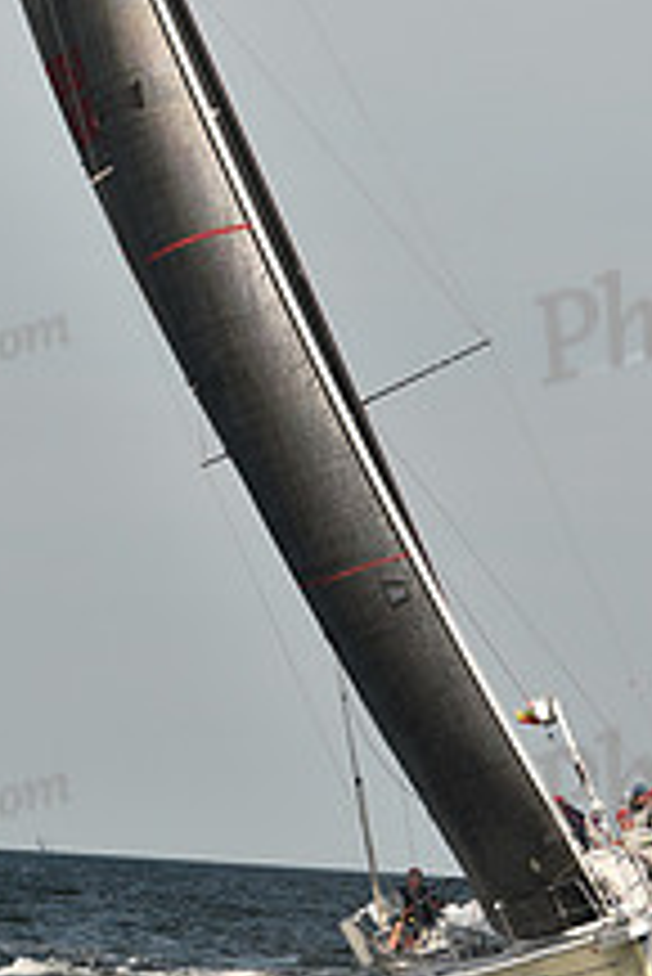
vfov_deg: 5.7
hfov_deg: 3.8
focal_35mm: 361
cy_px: 99
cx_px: 304
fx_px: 9791
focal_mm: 135
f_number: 5.6
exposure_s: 1/800
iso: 250
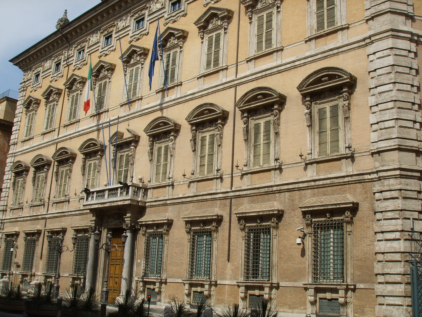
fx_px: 475
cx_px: 211
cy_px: 158
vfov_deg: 36.8
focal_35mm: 39
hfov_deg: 47.9
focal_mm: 6.6
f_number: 6.3
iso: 50
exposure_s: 1/350
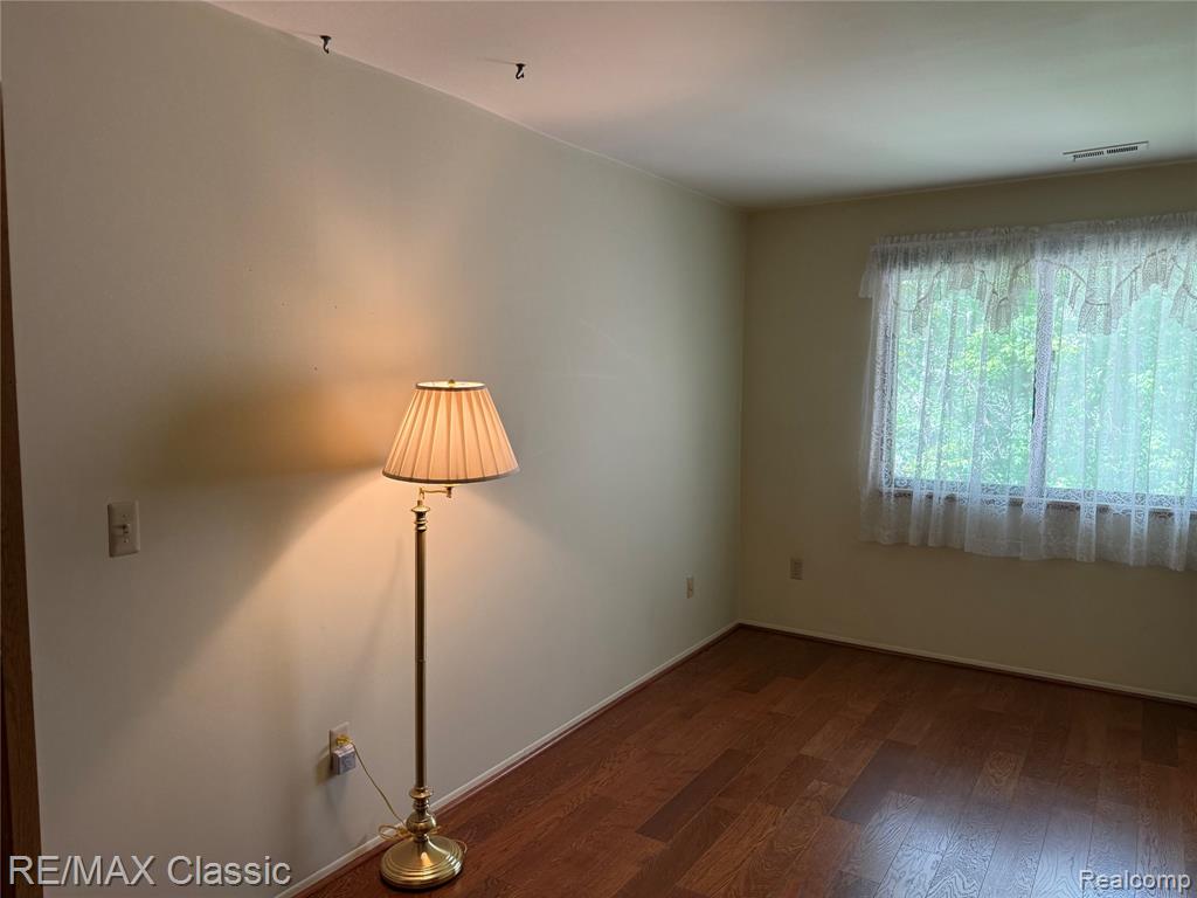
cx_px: 598
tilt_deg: -4.9
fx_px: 830
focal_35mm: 24
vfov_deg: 56.8
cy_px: 449
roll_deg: -0.1
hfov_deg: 71.6
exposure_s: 1/60
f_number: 1.78
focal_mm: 6.76
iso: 160
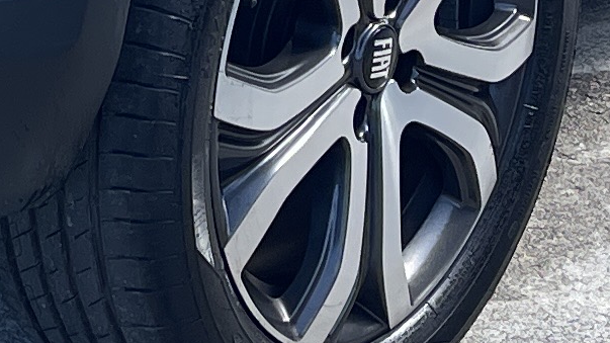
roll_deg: +0.7
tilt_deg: -11.2
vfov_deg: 6.2
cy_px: -615
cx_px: 126
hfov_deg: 11.8
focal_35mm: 182
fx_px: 2943
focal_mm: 5.1
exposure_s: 1/796
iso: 32
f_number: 1.6
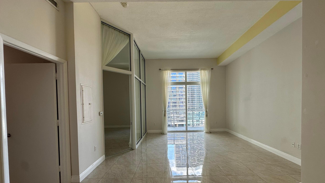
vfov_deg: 66.6
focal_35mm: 16
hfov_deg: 99.3
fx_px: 138
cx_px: 169
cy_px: 107
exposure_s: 1/120
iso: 64
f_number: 2.2
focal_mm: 2.22
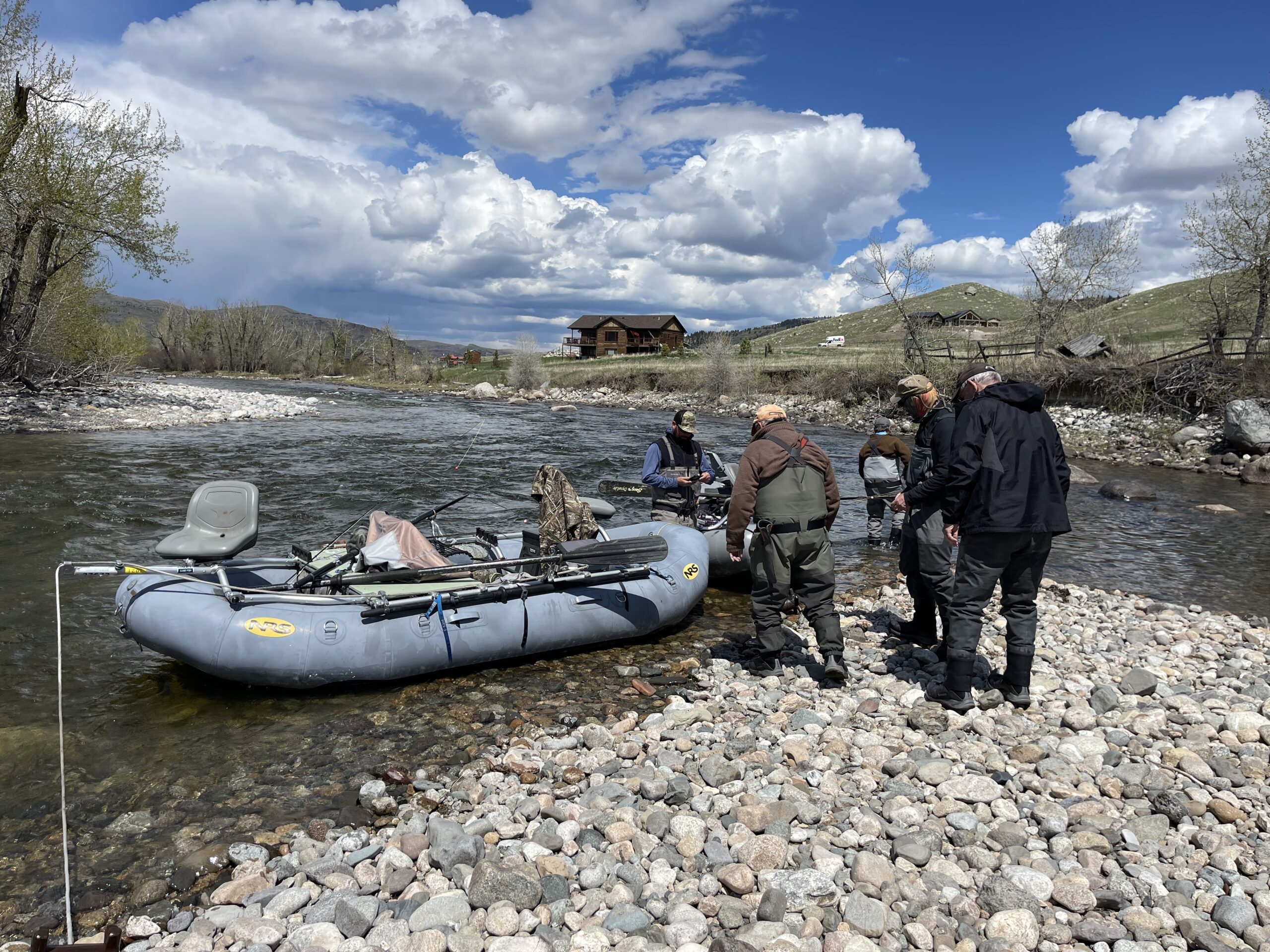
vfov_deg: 53.1
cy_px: 476
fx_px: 954
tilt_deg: -5.2
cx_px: 635
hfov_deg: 67.3
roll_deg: -2.3
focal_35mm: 26
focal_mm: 5.1
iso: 32
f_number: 1.6
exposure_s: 1/6250
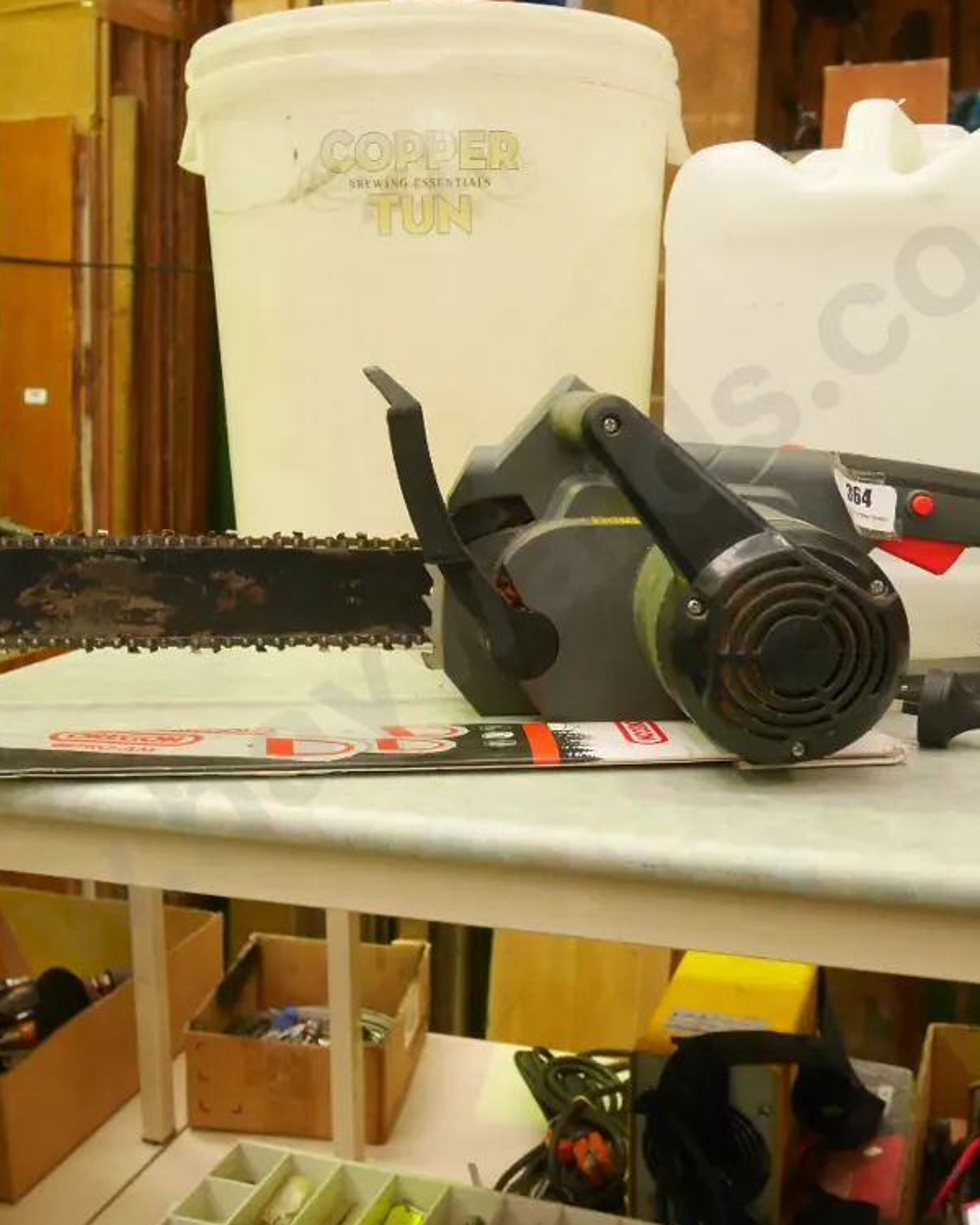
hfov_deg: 37.3
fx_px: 1450
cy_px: 608
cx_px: 488
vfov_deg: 45.8
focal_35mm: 40
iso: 3200
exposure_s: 1/250
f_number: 3.7
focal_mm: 15
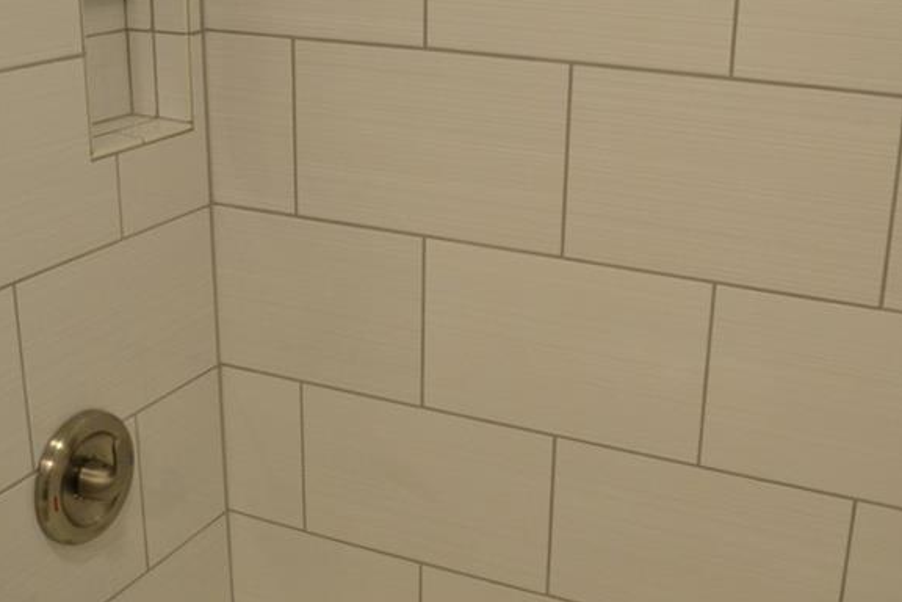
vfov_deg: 28.1
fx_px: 1203
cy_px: 273
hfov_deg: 41.0
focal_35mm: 48
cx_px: 511
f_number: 3.5
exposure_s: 1/60
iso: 1100
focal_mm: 18
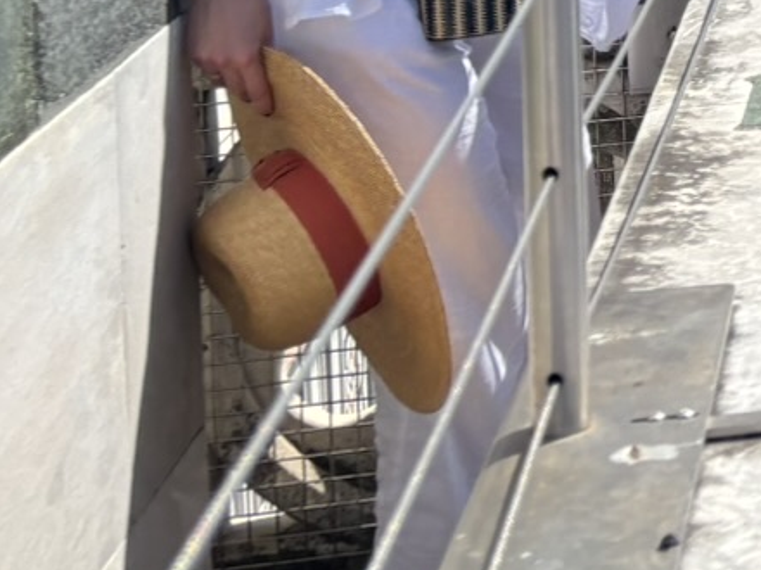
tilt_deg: -0.9
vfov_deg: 11.3
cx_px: 1602
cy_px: -485
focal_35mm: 121
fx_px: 2660
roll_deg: +0.3
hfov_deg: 13.5
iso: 50
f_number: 1.6
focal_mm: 5.96
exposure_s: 1/4854
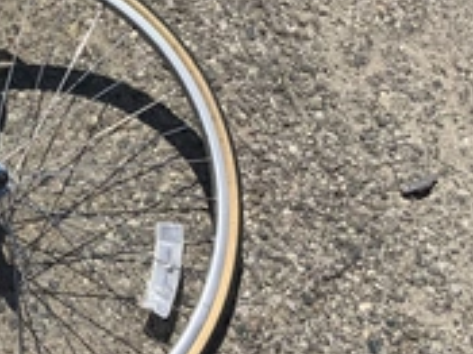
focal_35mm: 71
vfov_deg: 20.1
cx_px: 8
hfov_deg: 26.1
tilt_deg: -61.4
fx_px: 969
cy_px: 11
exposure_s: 1/2037
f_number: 2.4
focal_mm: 3.3
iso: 25
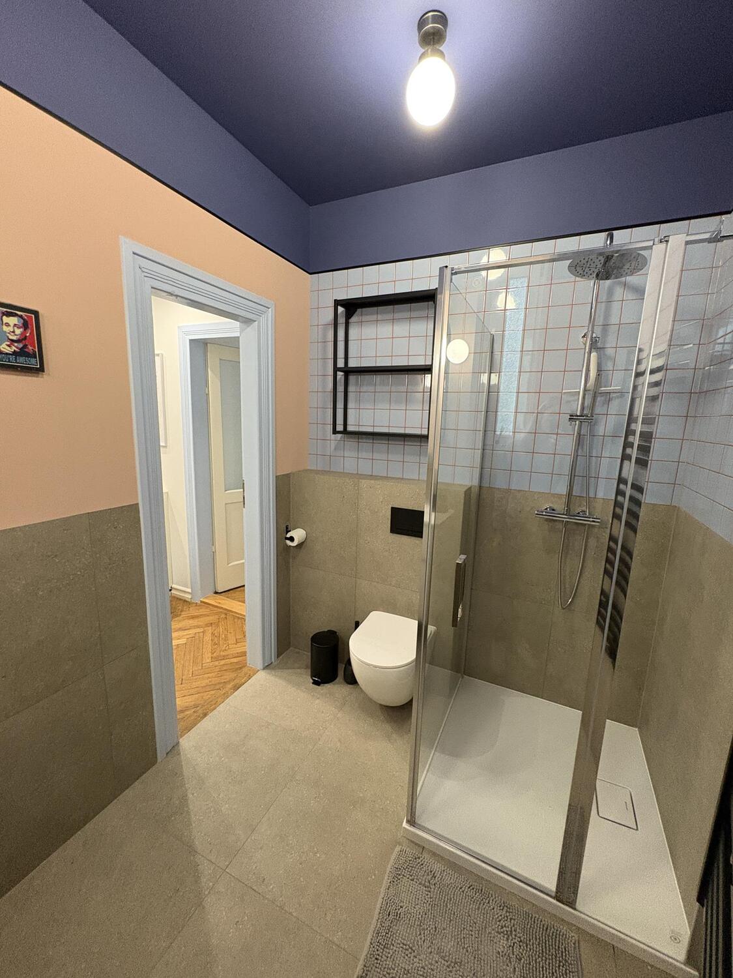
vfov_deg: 102.1
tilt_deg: -8.4
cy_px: 489
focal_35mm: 14
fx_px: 395
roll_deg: -1.6
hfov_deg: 85.7
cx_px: 366
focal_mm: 2.22
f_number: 2.2
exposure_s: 1/50
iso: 400
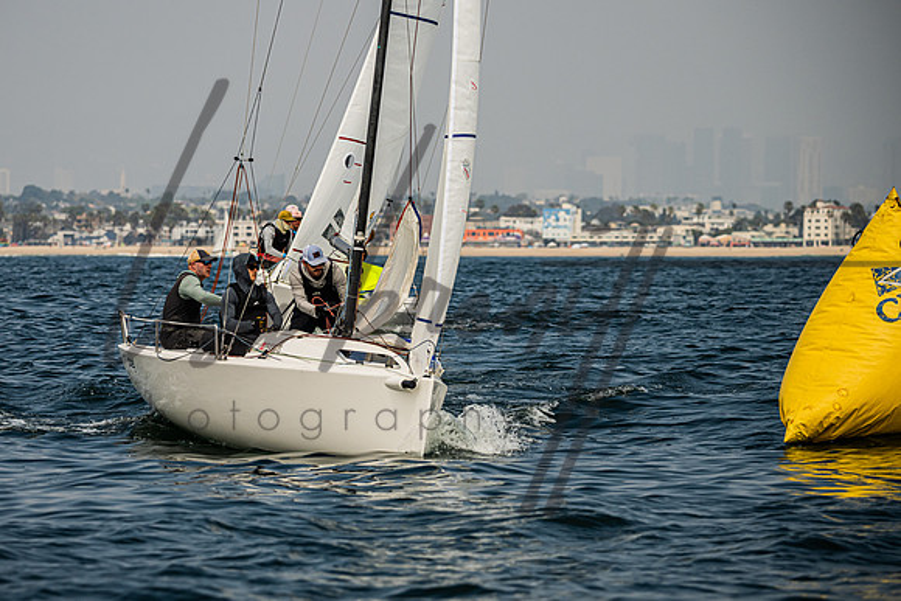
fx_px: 5866
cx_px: 344
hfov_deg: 8.8
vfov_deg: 5.9
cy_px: 274
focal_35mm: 234
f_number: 5
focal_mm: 185
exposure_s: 1/4000
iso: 280
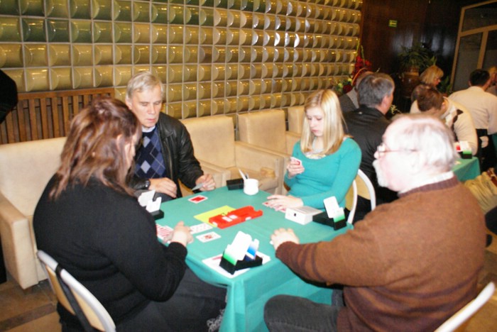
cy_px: 166
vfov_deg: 43.7
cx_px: 248
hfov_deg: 61.9
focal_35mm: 30
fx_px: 414
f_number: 4
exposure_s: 1/50
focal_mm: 20
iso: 1600
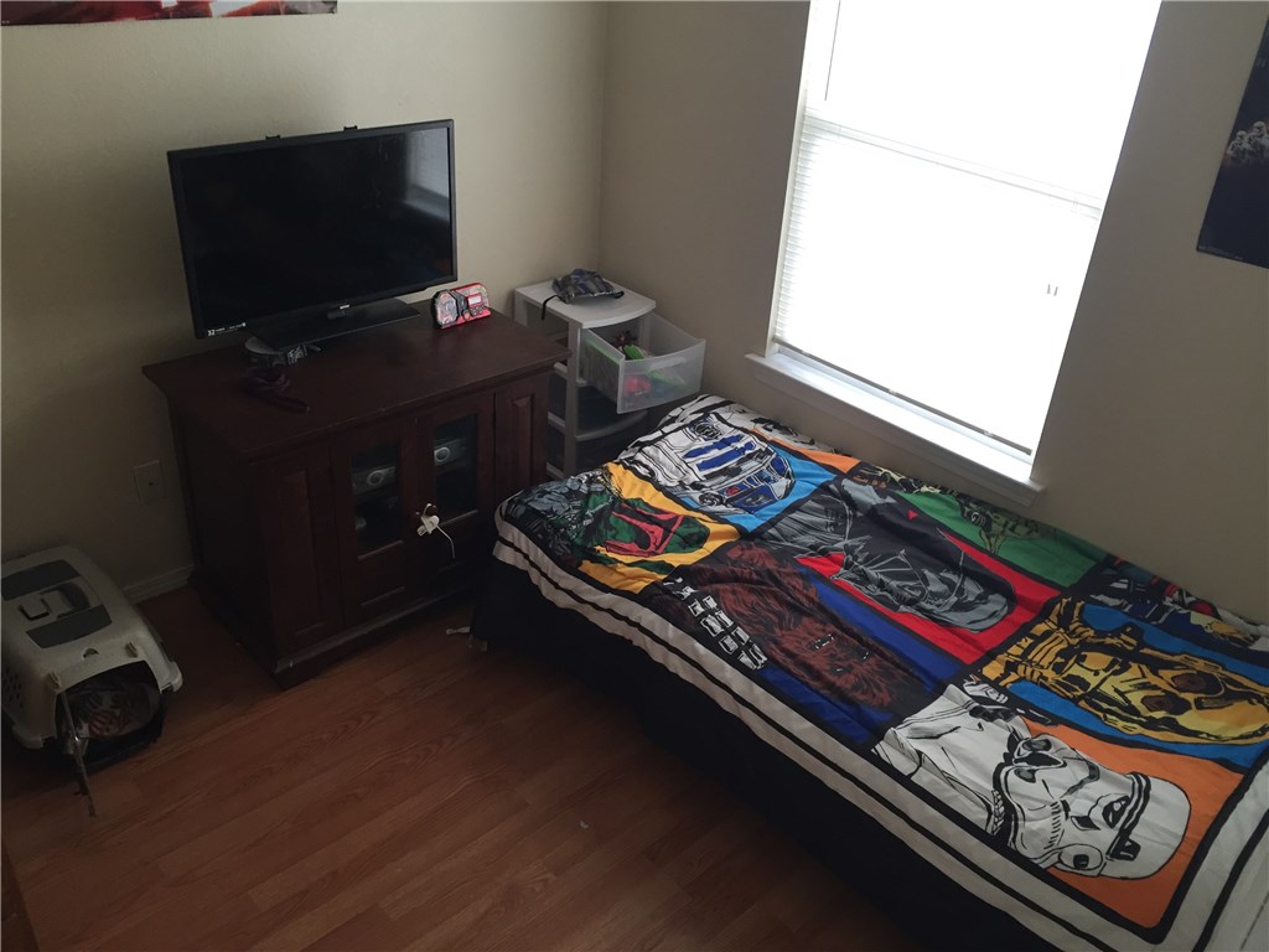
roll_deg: -3.8
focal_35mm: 29
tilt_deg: -30.4
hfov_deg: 61.7
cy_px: 476
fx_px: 1063
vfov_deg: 48.2
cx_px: 634
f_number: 2.2
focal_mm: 4.15
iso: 40
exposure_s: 1/30
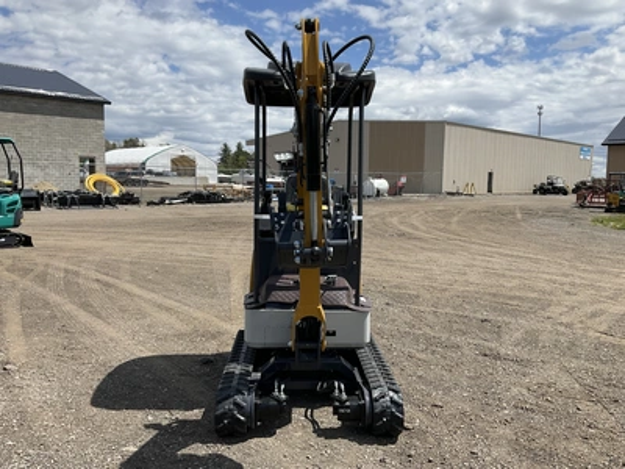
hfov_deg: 61.7
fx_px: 524
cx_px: 312
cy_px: 234
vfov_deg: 48.2
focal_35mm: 29
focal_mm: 3
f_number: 1.8
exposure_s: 1/2667
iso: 25
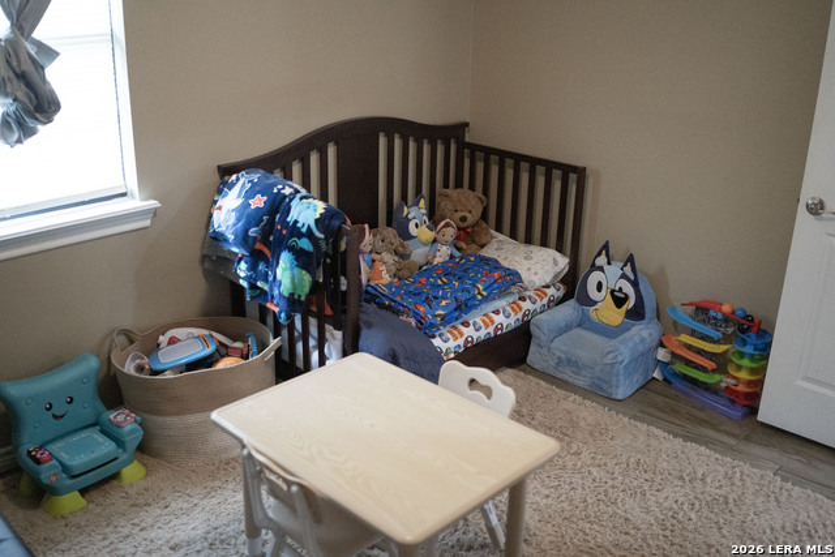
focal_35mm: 35
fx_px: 812
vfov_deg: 37.9
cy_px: 278
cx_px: 418
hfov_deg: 54.4
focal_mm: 35
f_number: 1.4
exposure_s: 1/2000
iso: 5000
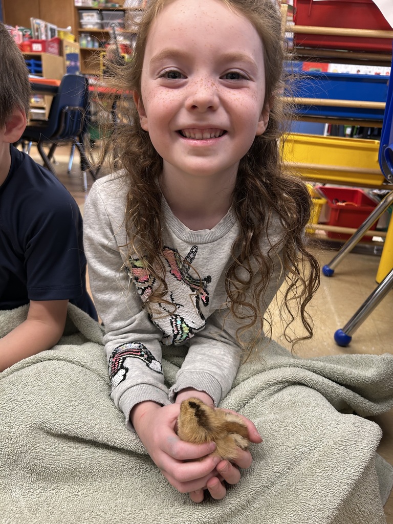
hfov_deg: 53.1
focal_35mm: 26
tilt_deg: -21.8
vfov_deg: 67.3
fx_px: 394
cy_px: 262
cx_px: 196
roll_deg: -2.8
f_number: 1.5
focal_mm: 5.7
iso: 100
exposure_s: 1/60
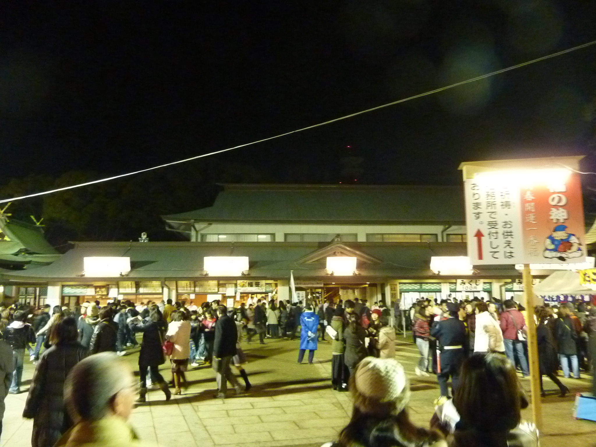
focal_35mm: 25
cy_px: 224
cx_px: 298
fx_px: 430
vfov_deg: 54.9
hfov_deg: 69.4
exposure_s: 1/20
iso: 800
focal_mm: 4.1
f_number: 3.3
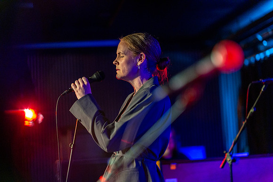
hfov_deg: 23.9
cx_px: 136
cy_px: 91
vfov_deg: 16.1
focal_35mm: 85
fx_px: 645
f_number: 1.4
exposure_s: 1/200
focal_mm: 85
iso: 4000
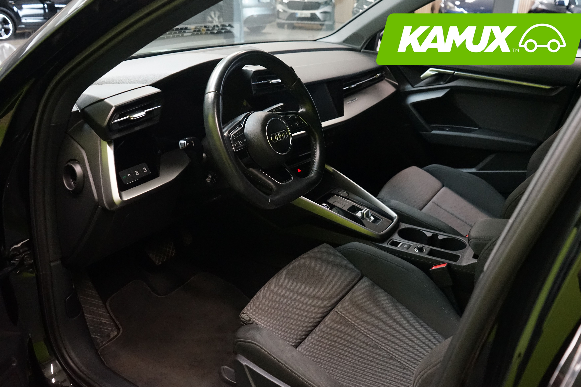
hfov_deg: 63.6
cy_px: 195
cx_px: 300
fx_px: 468
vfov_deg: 45.0
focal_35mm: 29
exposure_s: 1/30
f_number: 6.3
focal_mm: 28
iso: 5000
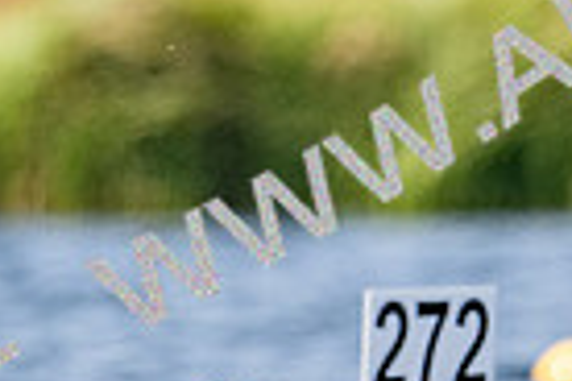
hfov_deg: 0.8
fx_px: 40164
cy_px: 340
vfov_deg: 0.5
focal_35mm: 2528
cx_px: 597
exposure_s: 1/2500
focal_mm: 400
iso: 250
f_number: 4.5
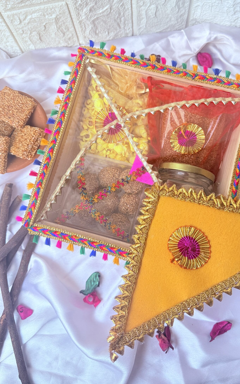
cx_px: 135
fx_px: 314
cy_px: 175
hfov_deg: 41.8
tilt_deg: -78.2
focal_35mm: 30
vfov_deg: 62.8
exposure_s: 1/60
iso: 250
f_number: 1.78
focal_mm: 6.76
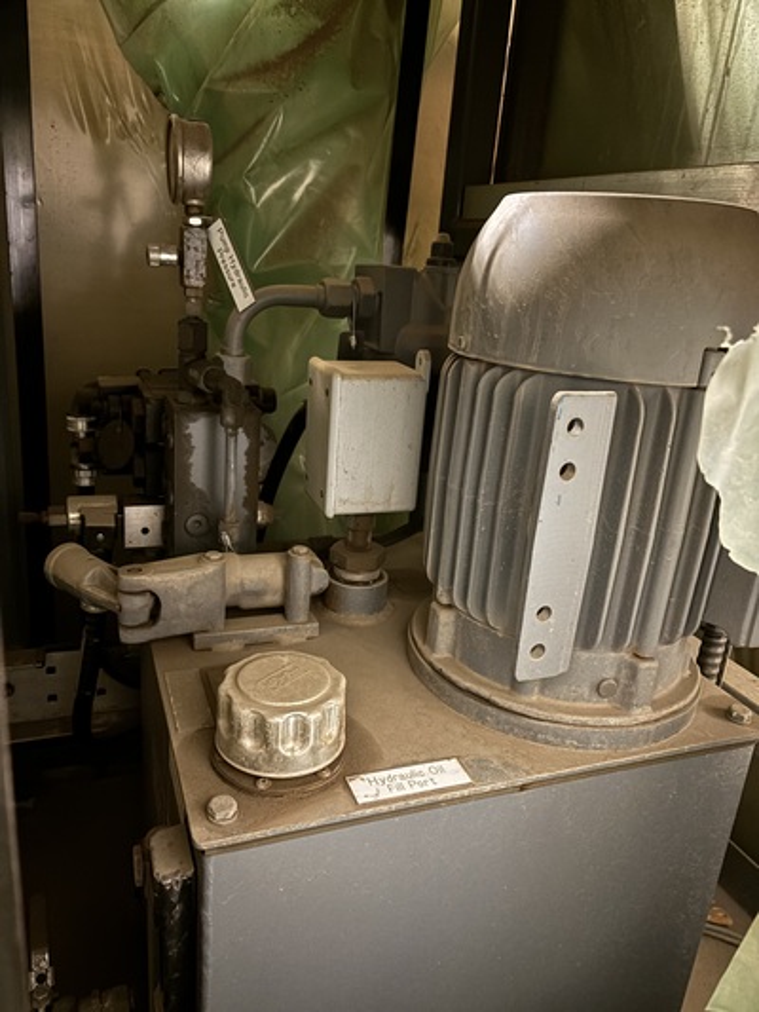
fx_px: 760
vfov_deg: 67.3
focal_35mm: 26
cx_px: 380
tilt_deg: -18.6
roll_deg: -5.9
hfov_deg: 53.1
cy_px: 506
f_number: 1.6
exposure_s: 1/9
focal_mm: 5.96
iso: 1250
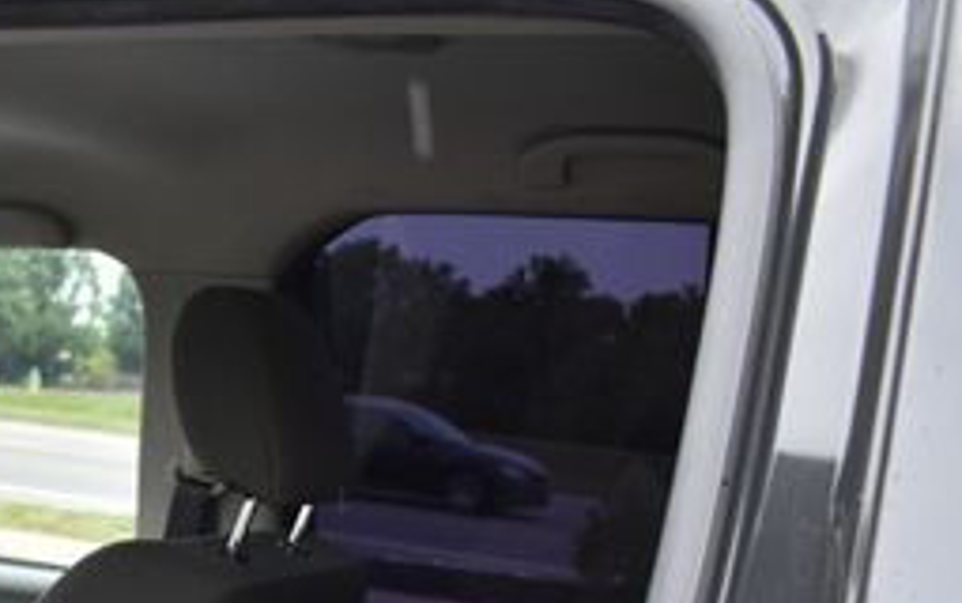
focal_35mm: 69
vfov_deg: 18.0
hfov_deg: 26.6
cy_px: 718
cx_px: -170
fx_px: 1811
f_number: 4
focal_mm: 18
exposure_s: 1/250
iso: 400
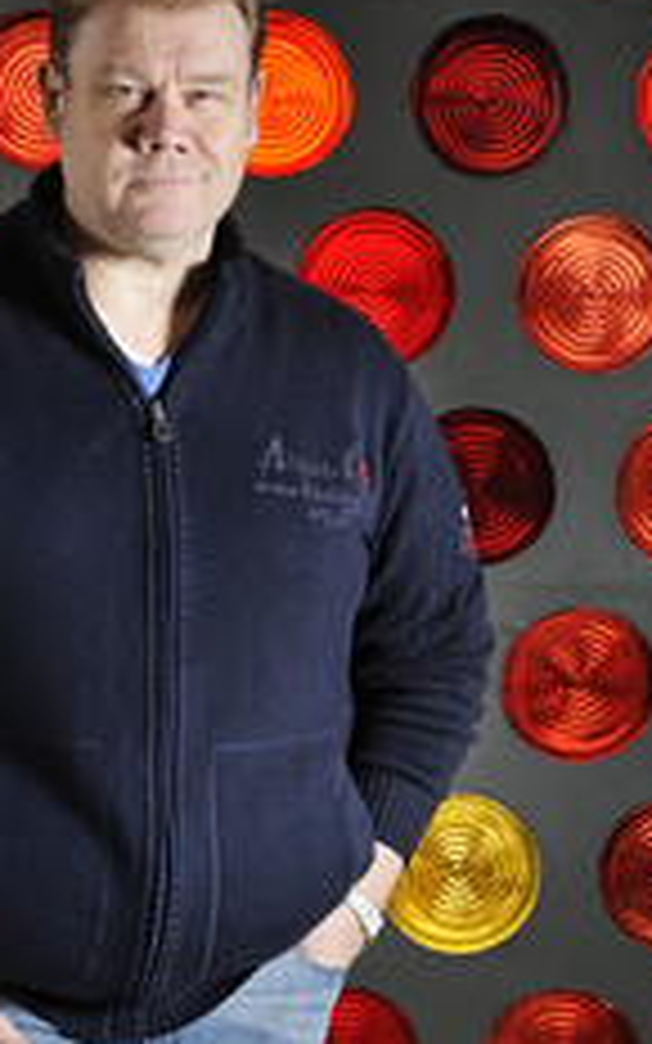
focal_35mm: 103
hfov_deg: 12.7
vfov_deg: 20.2
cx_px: 366
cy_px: 504
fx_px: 2928
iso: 400
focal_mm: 52
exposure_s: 1/100
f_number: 5
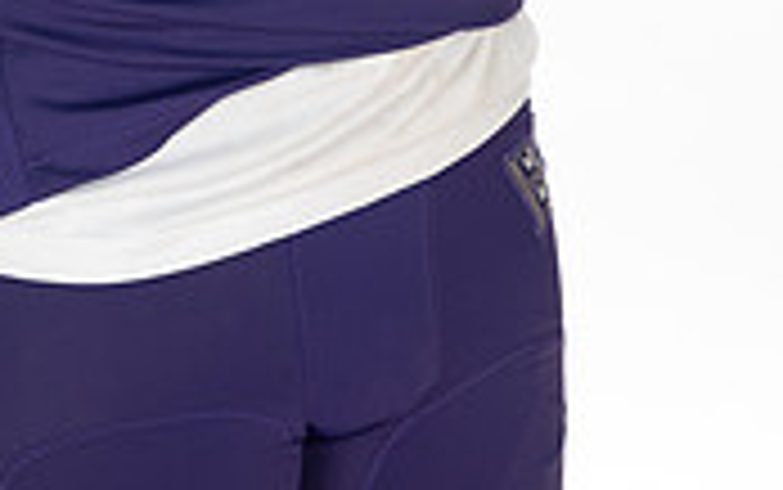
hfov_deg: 12.8
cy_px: -512
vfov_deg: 7.7
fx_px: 3481
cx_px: 148
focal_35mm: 163
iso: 800
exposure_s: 1/320
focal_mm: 62
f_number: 7.1
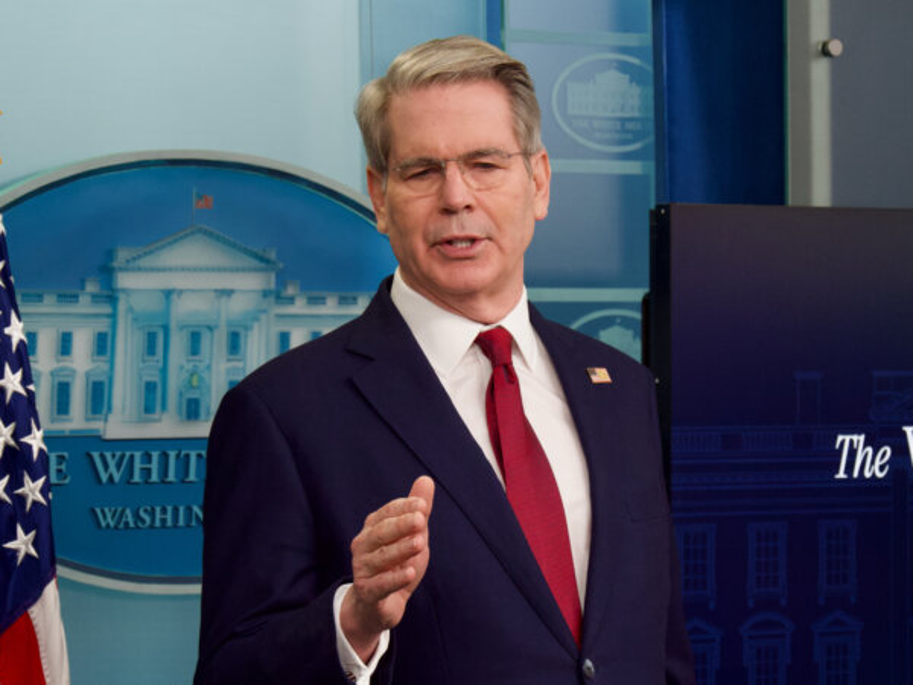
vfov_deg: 12.1
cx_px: 456
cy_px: 342
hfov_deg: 16.1
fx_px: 3218
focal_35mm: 122
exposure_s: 1/160
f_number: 5.2
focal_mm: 61
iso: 1600
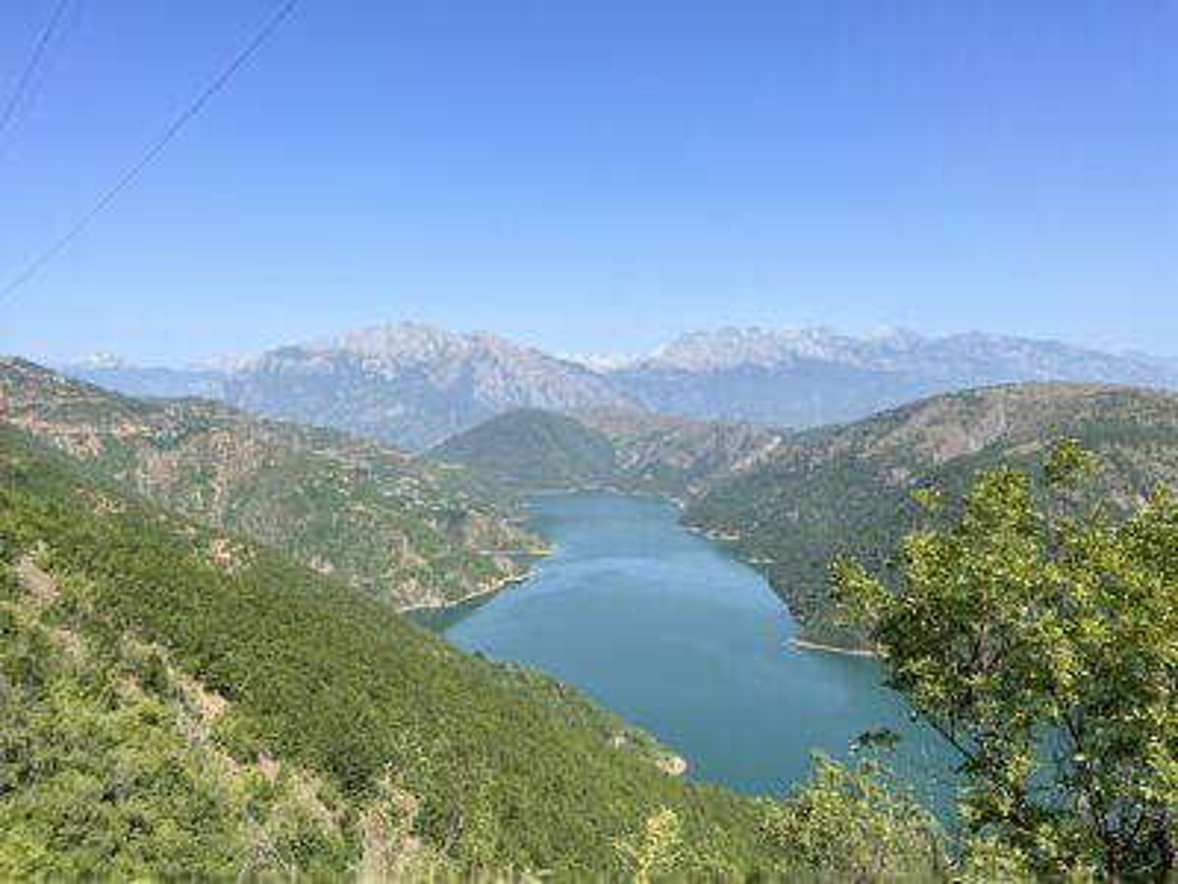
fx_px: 885
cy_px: 442
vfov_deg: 53.1
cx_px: 589
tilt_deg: -0.6
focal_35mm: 26
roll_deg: +0.5
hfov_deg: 67.3
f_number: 1.5
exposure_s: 1/3571
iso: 50
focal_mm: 5.7
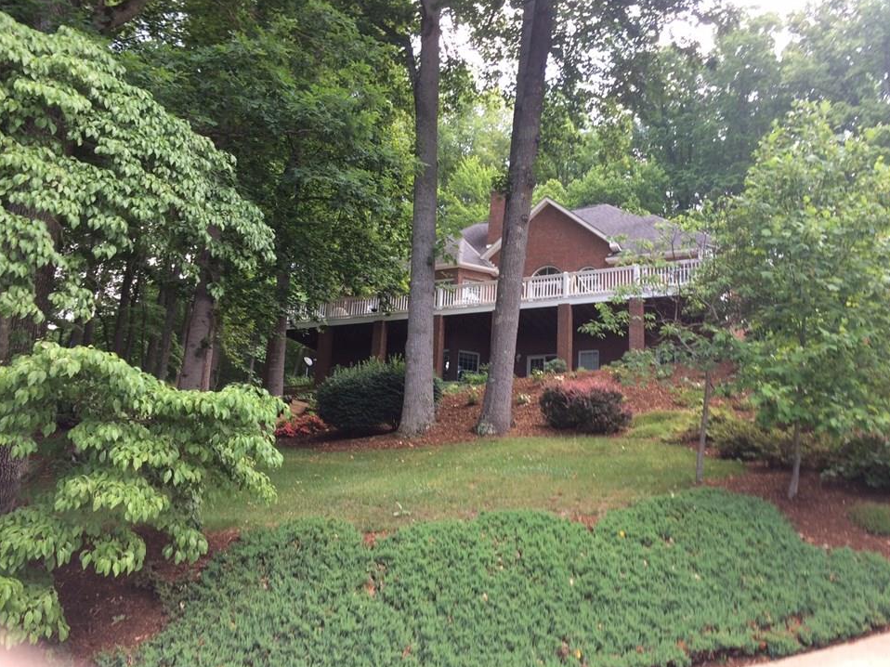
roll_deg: -0.5
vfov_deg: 45.4
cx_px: 473
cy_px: 348
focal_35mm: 31
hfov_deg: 58.3
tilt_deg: +15.9
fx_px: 797
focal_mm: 4.15
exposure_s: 1/120
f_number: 2.2
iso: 32
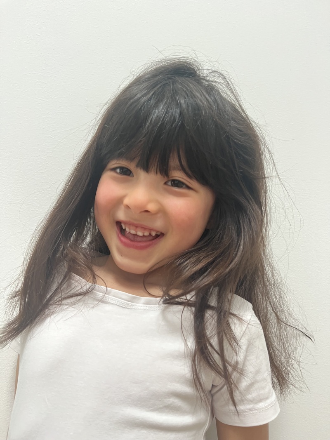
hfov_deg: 53.1
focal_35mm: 26
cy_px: 220
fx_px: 331
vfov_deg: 67.3
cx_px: 165
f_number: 1.6
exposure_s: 1/60
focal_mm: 5.1
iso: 160
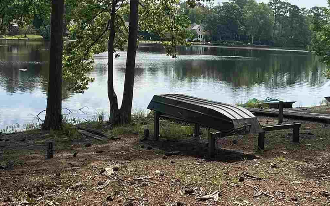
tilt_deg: -1.4
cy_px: 46
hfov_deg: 44.2
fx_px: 405
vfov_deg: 28.1
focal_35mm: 45
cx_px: 139
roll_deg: -2.4
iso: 50
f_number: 2.2
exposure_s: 1/2304
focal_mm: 2.22
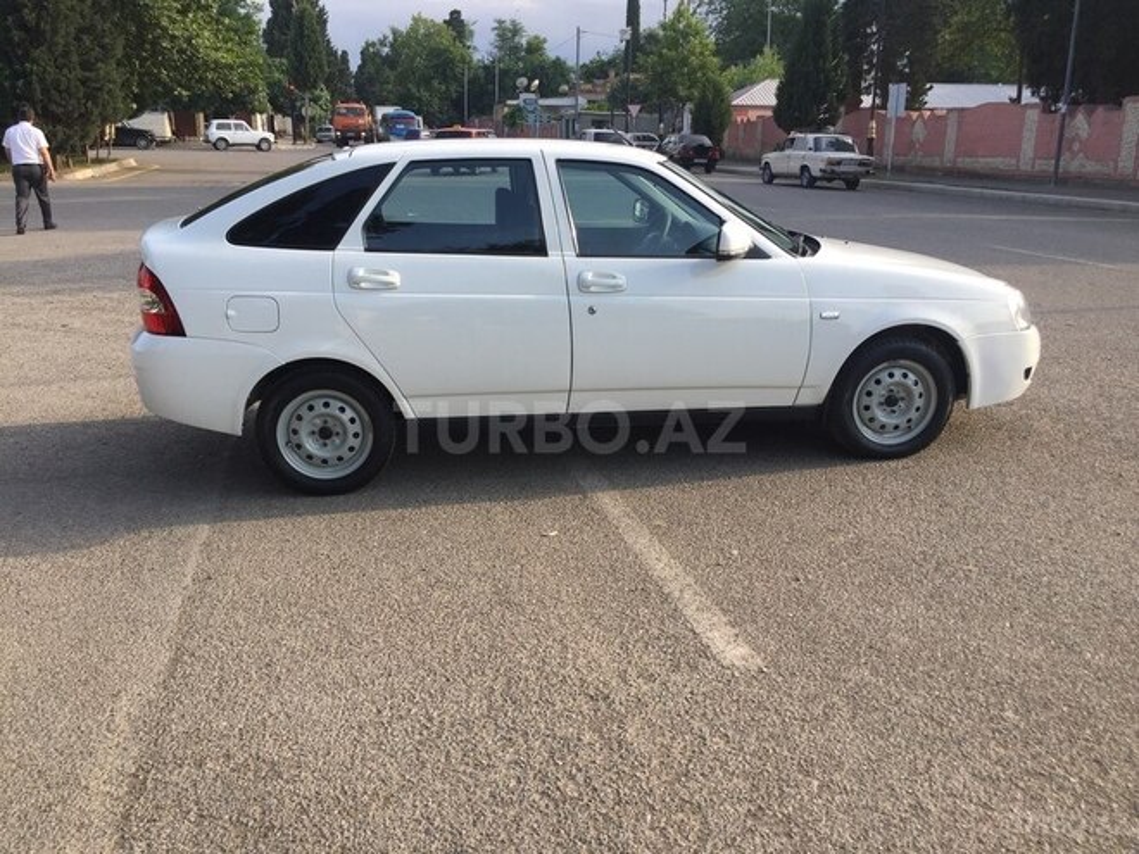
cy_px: 427
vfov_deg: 48.2
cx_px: 570
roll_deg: -1.7
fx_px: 954
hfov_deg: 61.7
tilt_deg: -15.4
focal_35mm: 29
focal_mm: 4.15
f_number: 2.2
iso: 32
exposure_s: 1/557
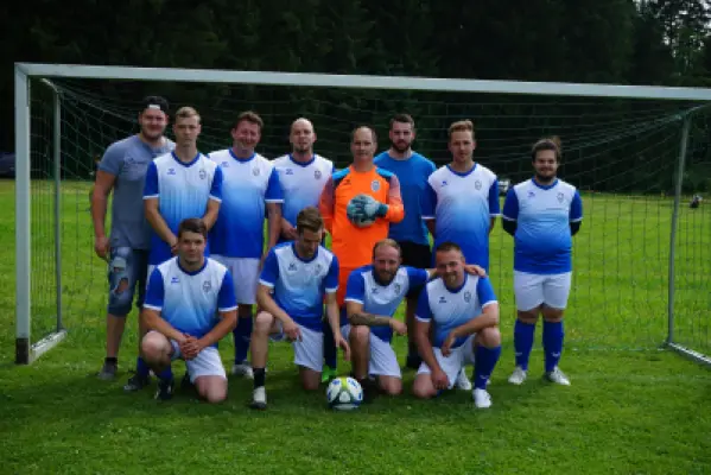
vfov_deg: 28.1
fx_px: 948
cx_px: 356
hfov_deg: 41.1
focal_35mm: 48
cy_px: 238
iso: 100
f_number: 10
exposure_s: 1/100
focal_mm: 48
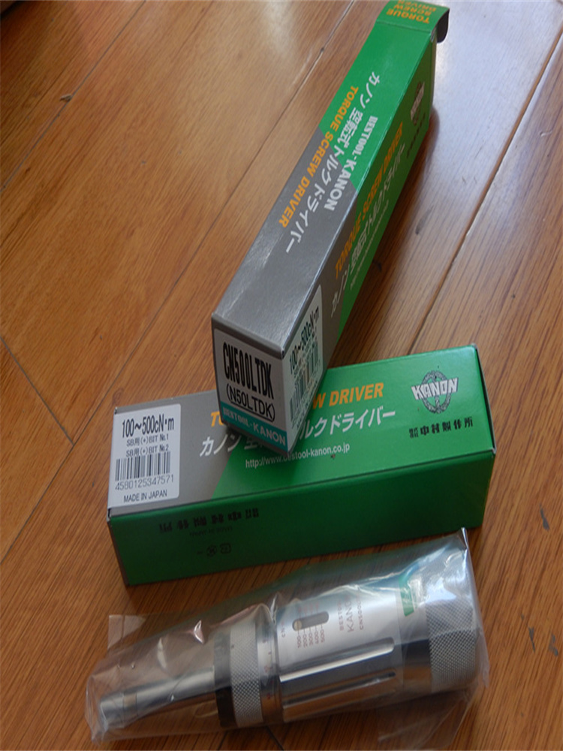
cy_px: 376
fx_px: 889
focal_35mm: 41
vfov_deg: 45.8
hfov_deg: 35.1
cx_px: 282
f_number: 4.2
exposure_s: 1/40
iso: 125
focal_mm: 7.3
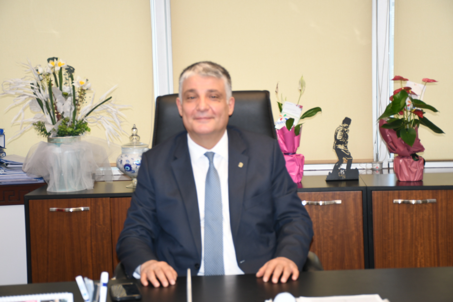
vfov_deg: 18.9
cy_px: 151
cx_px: 226
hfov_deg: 28.1
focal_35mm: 72
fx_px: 906
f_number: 4.5
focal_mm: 48
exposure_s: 1/60
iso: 280
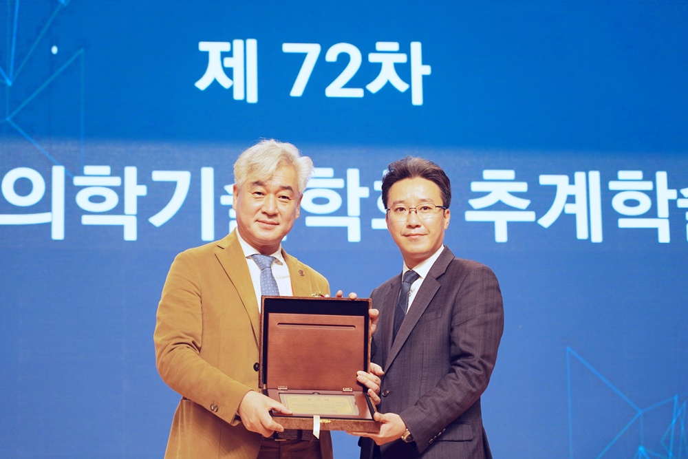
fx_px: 2007
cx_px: 344
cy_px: 230
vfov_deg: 13.0
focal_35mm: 105
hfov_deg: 19.5
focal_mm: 105
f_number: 4
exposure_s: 1/160
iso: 1000
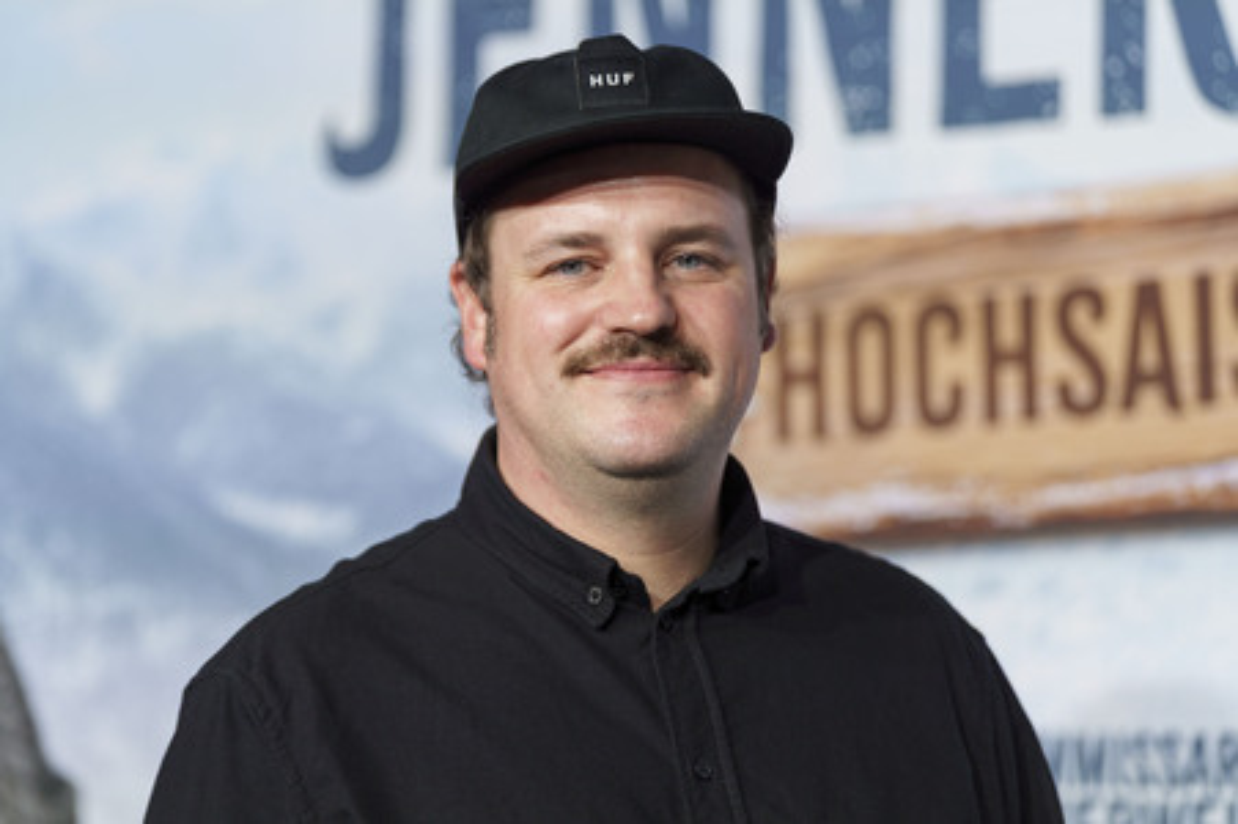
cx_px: 619
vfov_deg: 11.9
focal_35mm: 115
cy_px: 412
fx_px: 3952
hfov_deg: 17.8
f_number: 2.8
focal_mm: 115
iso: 320
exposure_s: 1/160
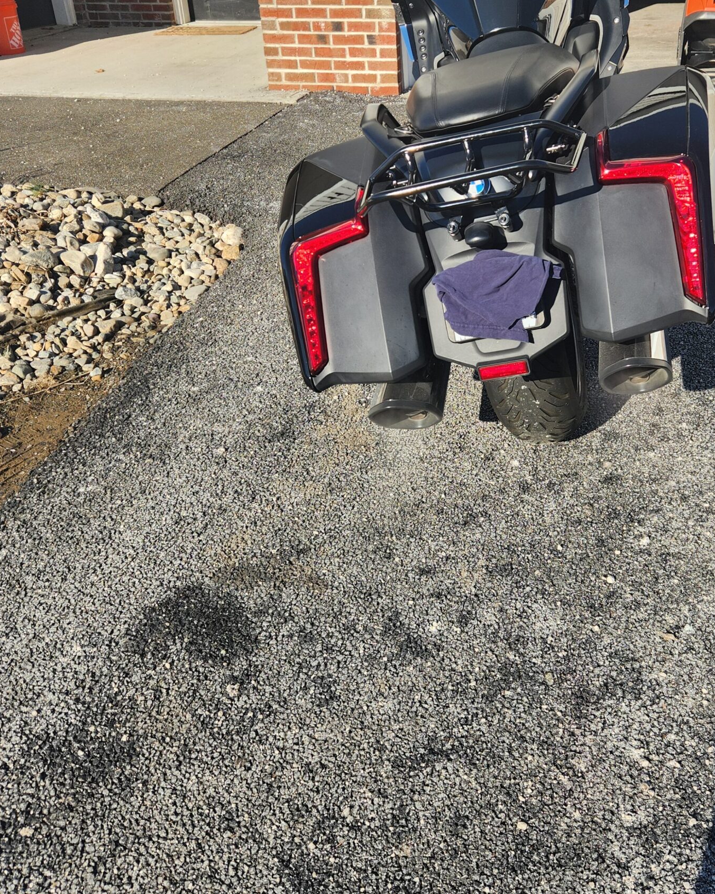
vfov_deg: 52.8
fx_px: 899
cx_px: 446
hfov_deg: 43.0
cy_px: 431
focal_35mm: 34
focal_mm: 5.4
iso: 20
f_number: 1.8
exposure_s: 1/1070
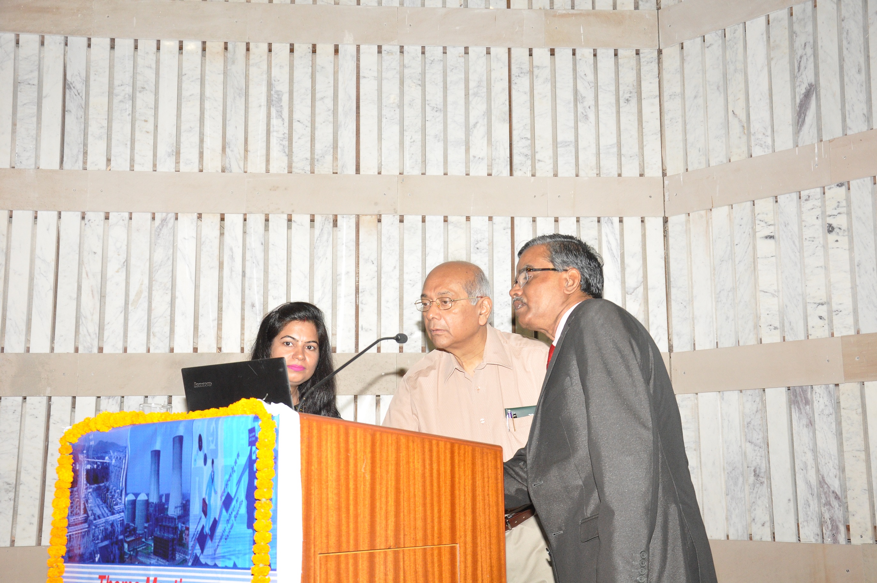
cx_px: 438
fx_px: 1168
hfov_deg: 41.2
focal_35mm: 48
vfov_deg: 28.0
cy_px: 292
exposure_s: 1/125
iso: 1600
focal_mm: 32
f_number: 6.3
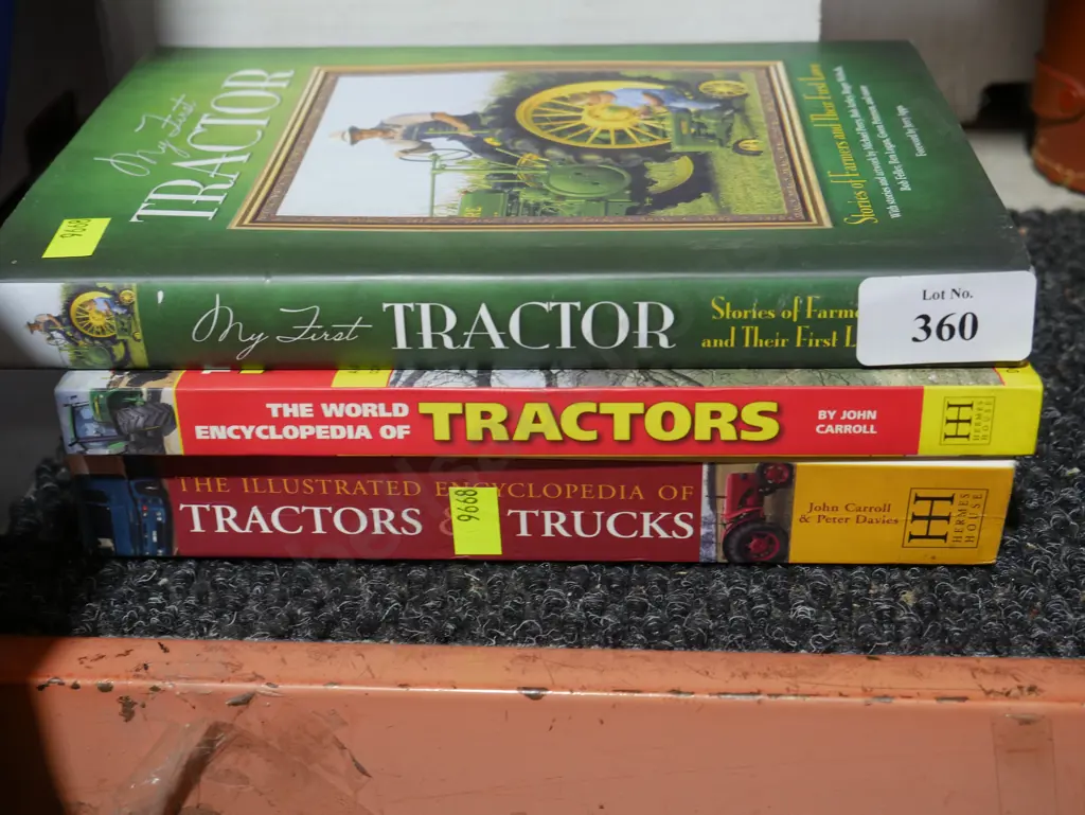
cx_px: 542
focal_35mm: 48
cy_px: 408
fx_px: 1505
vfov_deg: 30.3
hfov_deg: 39.6
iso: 500
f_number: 5.2
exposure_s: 1/60
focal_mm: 24
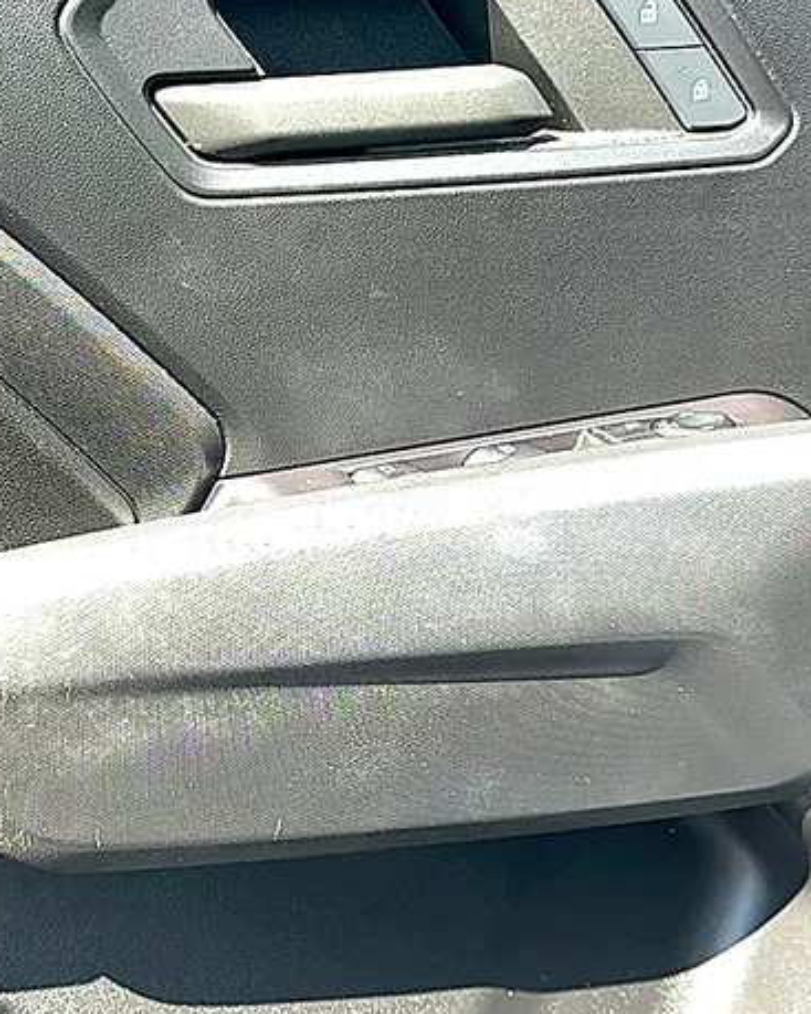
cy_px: 487
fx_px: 2011
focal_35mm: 67
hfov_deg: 22.4
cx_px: 144
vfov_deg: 28.3
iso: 80
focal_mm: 6.86
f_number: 1.78
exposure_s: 1/538
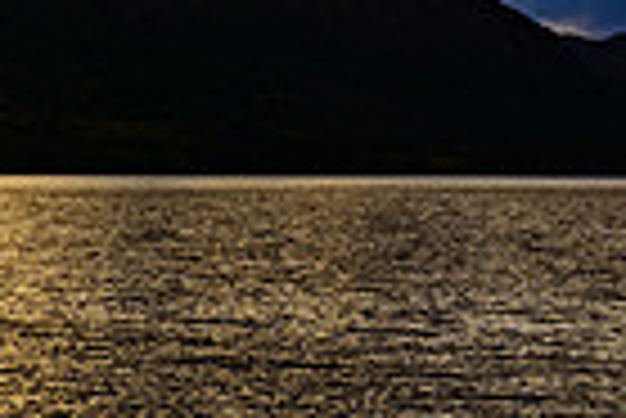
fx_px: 3777
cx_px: -423
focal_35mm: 217
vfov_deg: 6.3
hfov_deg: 9.1
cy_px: 29
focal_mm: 52
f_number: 8
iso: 100
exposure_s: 1/80
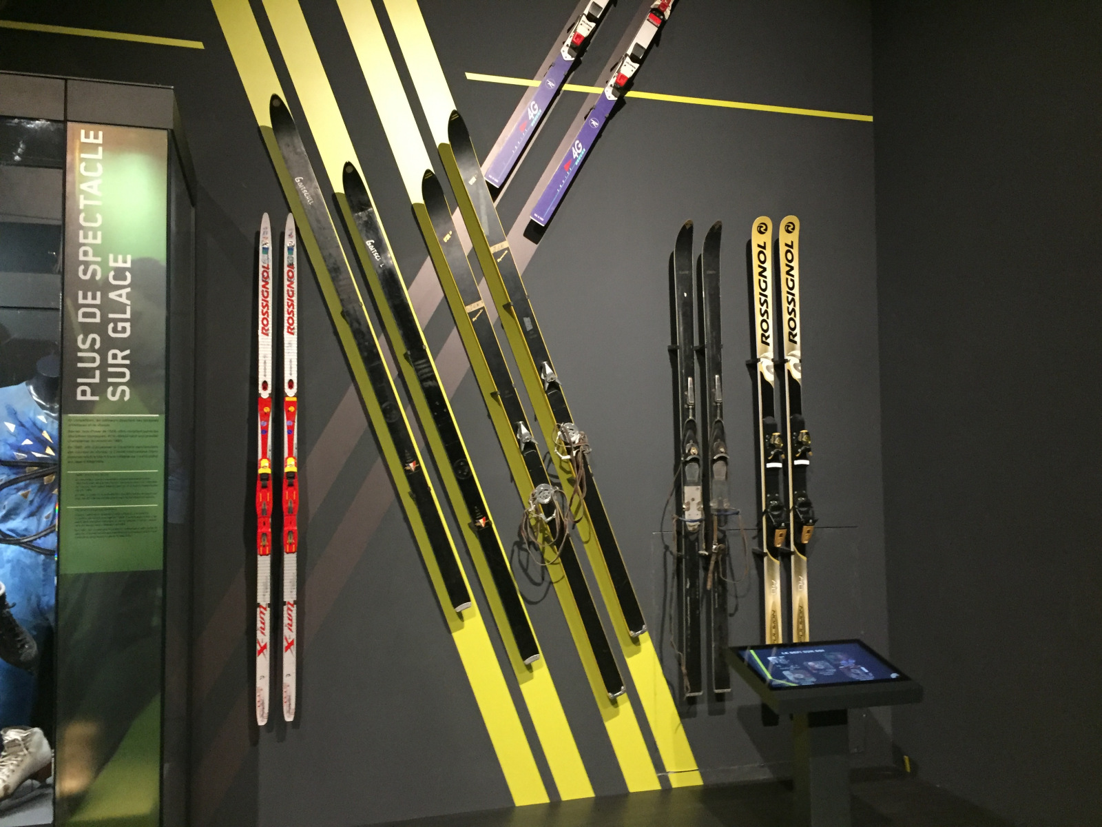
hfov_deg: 61.7
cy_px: 414
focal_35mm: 29
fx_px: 923
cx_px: 551
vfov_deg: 48.2
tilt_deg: +3.1
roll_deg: +1.2
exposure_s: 1/25
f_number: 2.2
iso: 250
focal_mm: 4.15
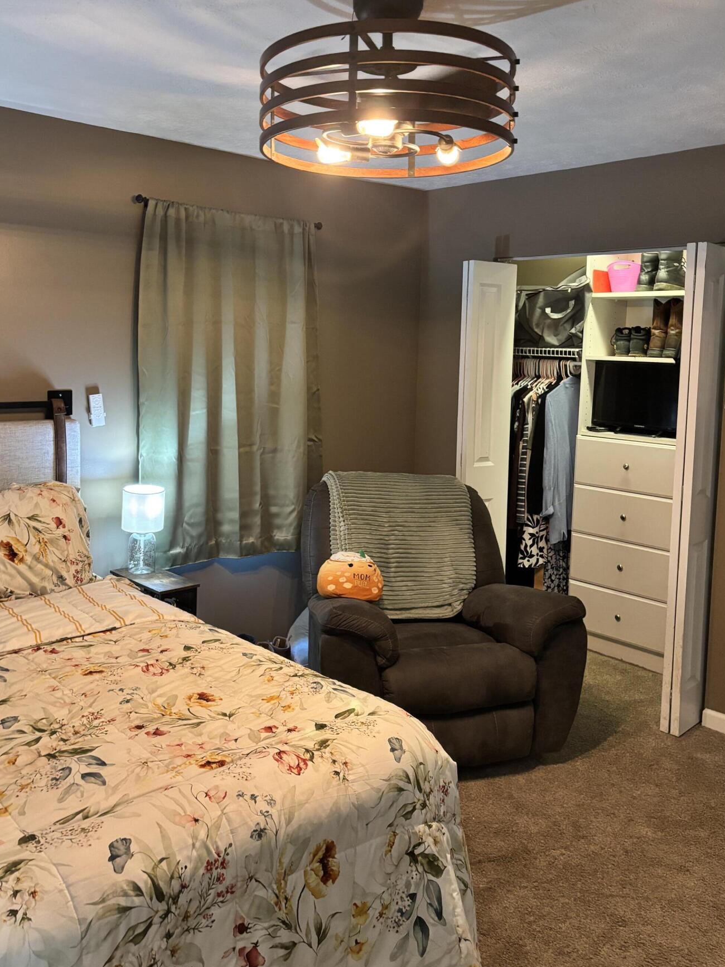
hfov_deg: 46.8
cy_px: 424
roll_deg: -1.6
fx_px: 838
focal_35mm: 30
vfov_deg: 59.8
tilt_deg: -6.2
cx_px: 338
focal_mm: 5.96
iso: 400
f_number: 1.6
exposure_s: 1/40
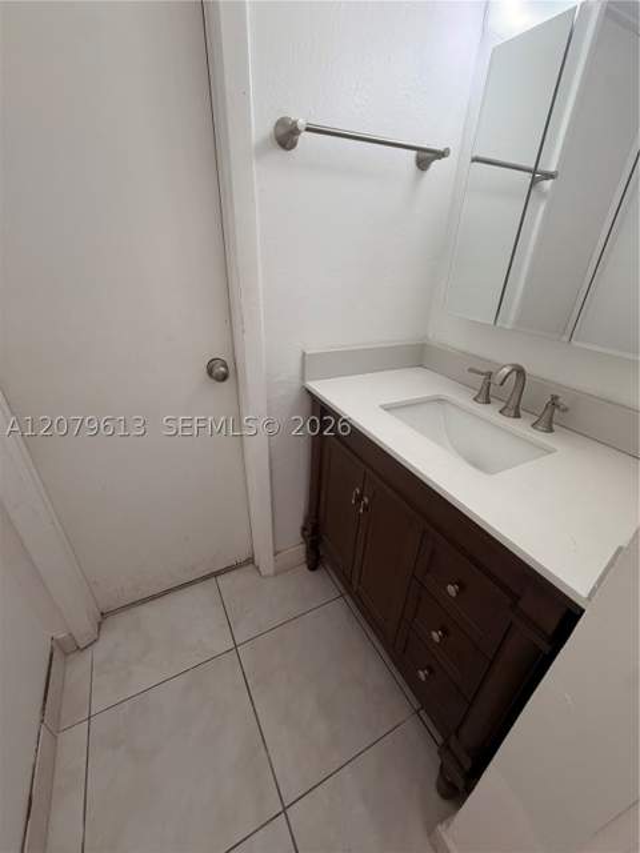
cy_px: 426
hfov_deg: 85.7
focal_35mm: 14
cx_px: 320
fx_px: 345
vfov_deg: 102.1
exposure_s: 1/121
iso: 160
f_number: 2.2
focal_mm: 2.22
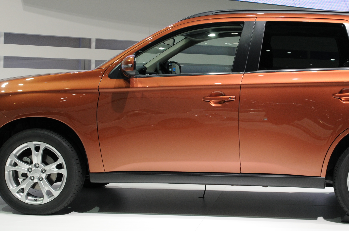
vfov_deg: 18.6
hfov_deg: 27.6
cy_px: 77
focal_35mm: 73
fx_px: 707
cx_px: 231
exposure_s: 1/250
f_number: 8
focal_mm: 24
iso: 400
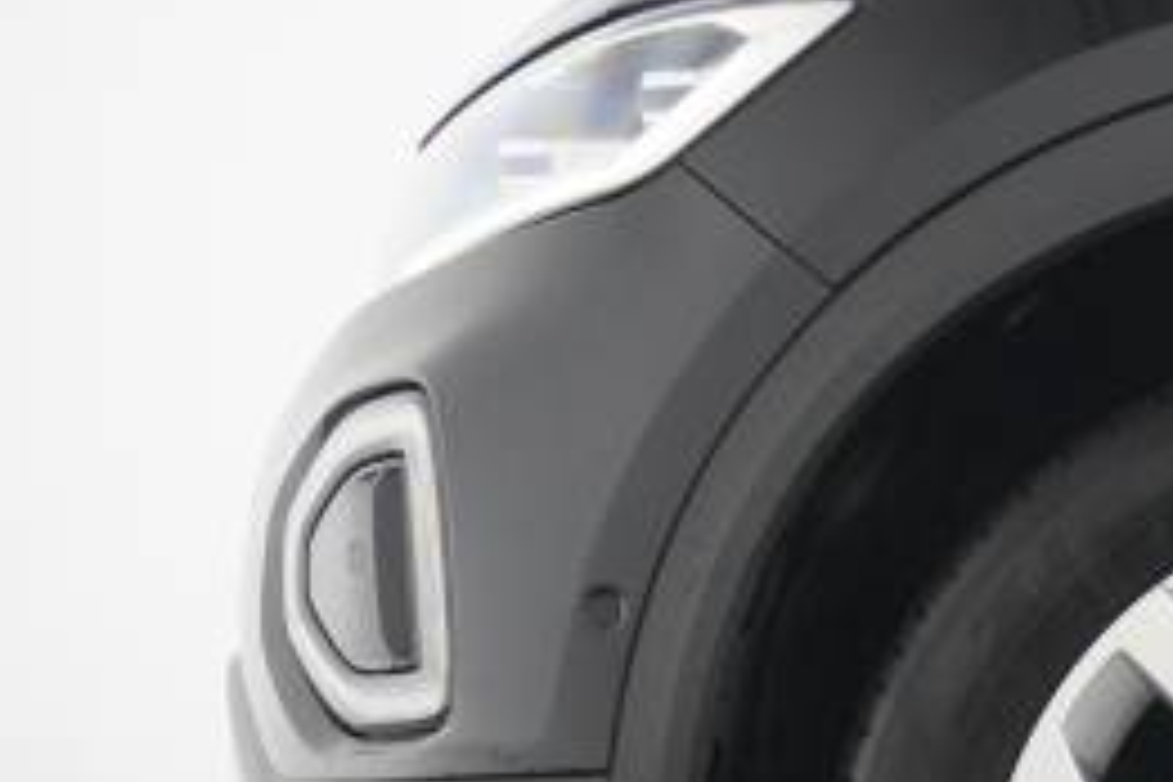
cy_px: 724
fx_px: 3233
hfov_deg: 19.3
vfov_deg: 13.7
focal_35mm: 99
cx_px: 1434
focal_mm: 27
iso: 5000
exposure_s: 1/200
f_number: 4.5
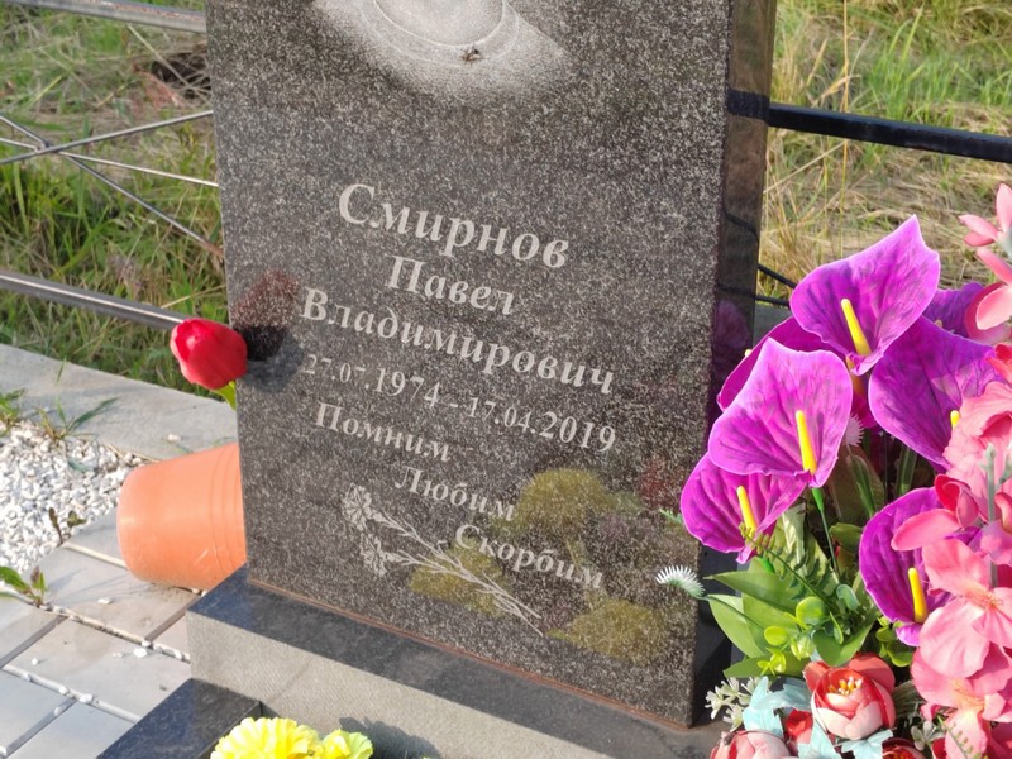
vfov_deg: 22.9
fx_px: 1871
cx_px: 506
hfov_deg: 30.3
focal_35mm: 64
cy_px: 380
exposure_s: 1/260
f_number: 1.9
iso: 100
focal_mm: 5.52
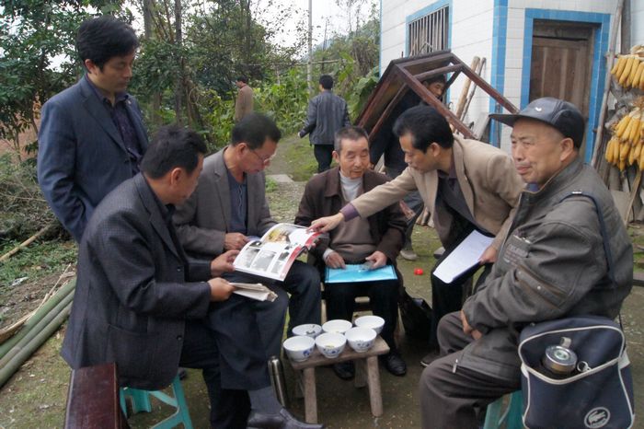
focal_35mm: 27
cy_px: 214
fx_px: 483
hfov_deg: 67.4
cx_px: 322
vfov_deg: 47.9
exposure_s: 1/1000
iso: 3200
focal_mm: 18
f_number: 11
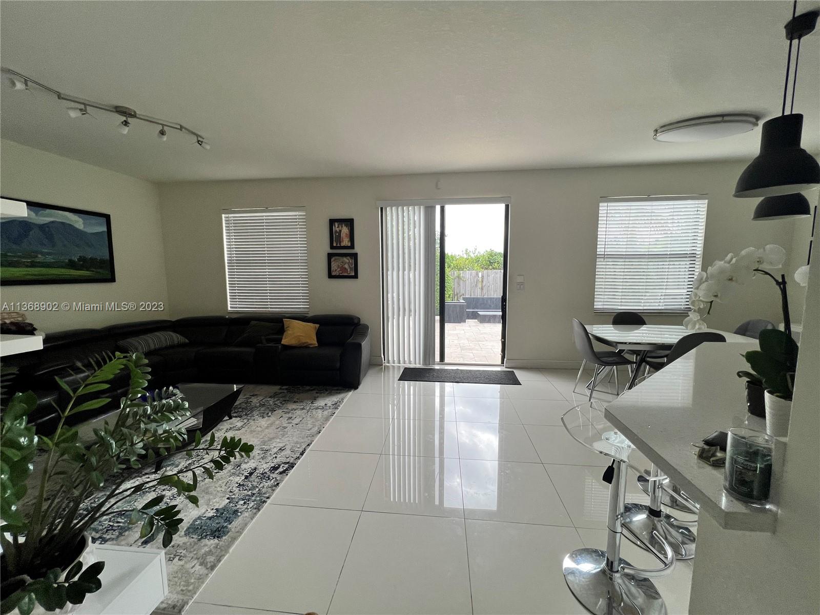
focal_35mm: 13
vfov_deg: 89.9
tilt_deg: -7.5
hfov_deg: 106.2
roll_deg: +0.1
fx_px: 308
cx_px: 410
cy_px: 308
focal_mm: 1.57
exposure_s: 1/99
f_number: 1.8
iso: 64
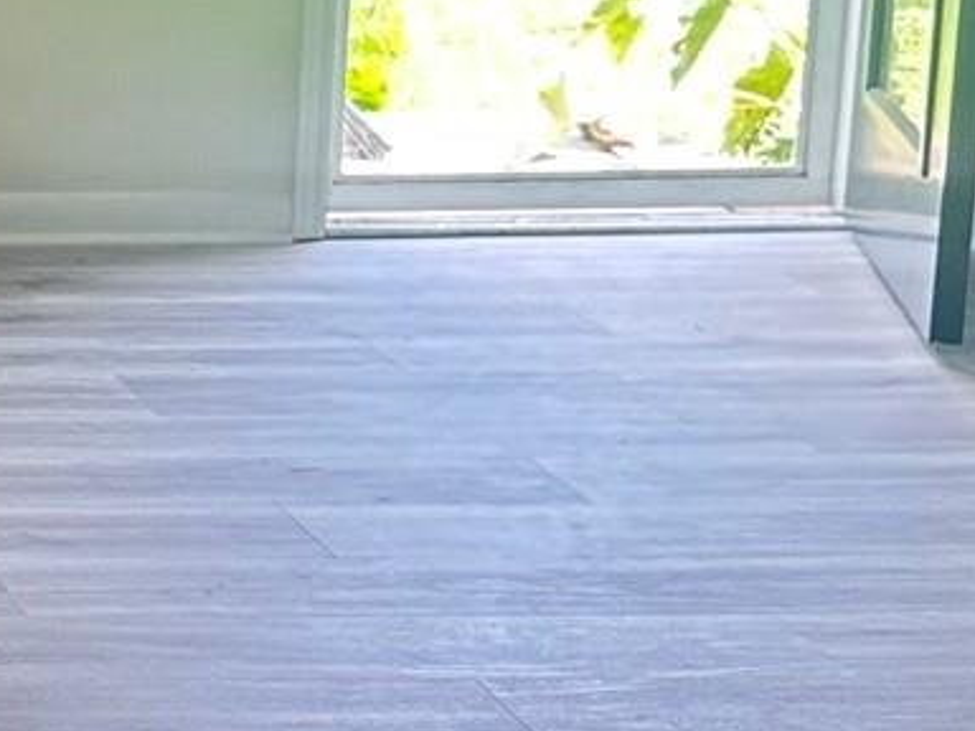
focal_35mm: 128
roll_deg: +0.0
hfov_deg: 13.6
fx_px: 3605
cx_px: -846
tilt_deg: -10.3
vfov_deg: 11.5
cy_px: 91
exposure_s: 1/121
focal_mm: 6.86
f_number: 1.78
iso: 125
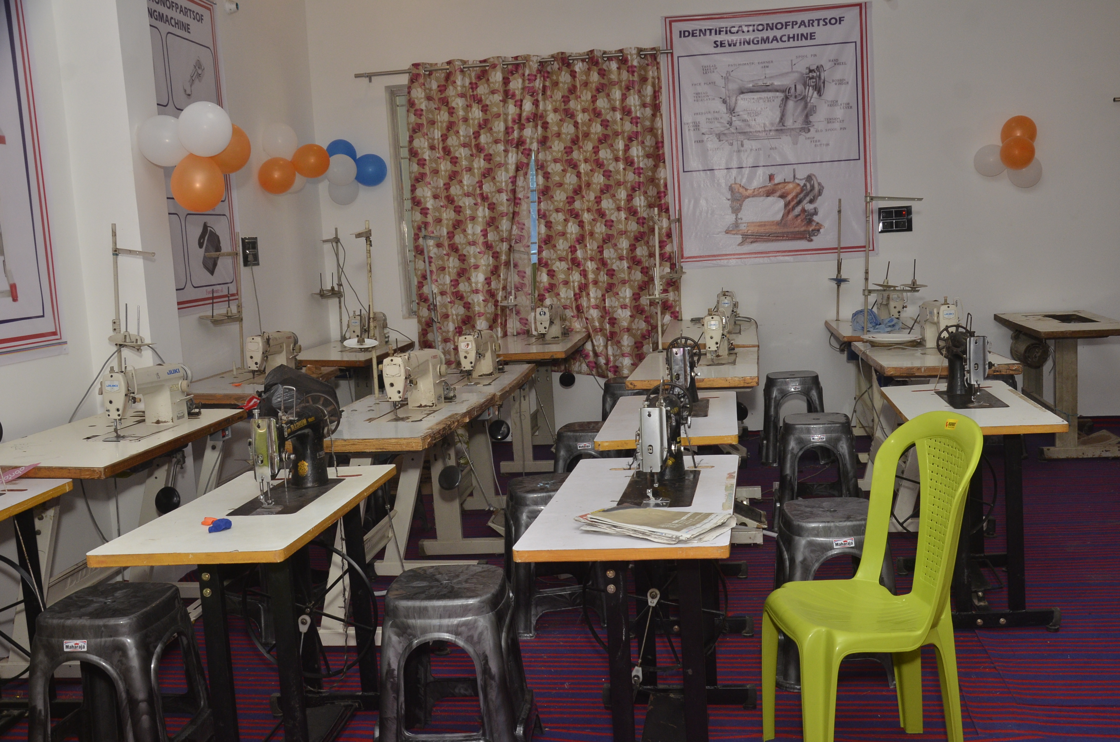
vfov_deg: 36.7
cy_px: 371
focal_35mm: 36
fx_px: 1118
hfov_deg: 53.2
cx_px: 560
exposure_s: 1/125
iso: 800
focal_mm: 24
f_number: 6.3
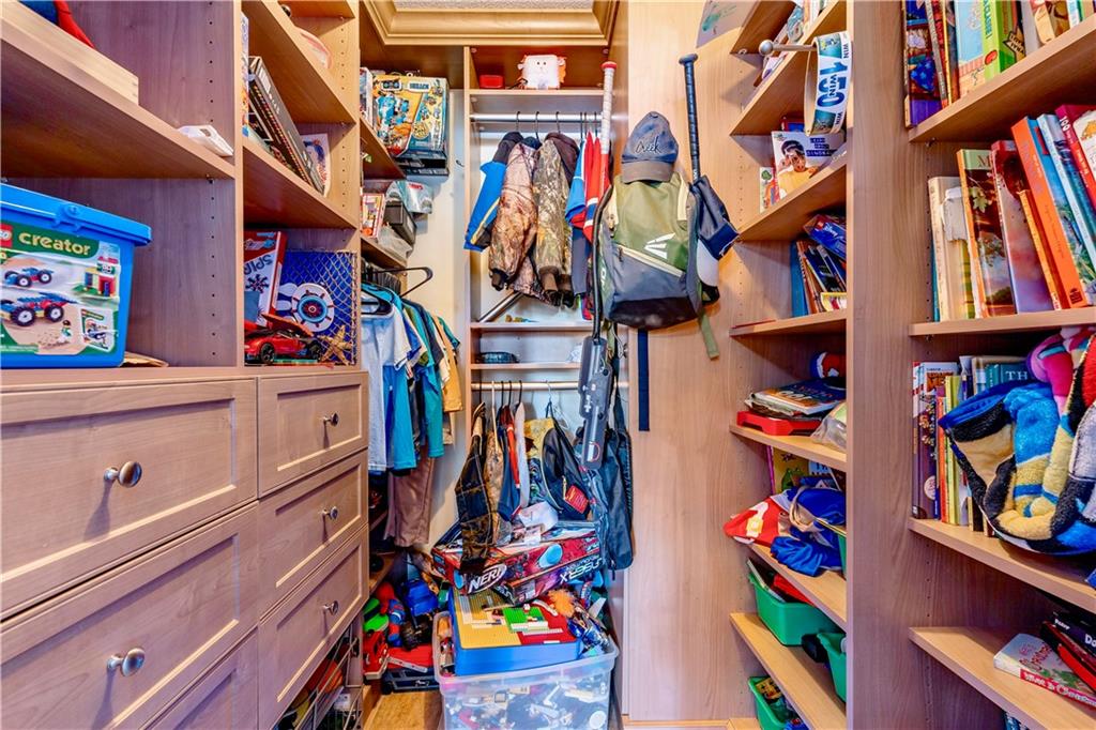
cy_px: 365
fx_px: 487
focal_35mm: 16
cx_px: 548
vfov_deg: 73.7
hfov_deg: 96.8
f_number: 9
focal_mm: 16
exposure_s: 2.5
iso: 125
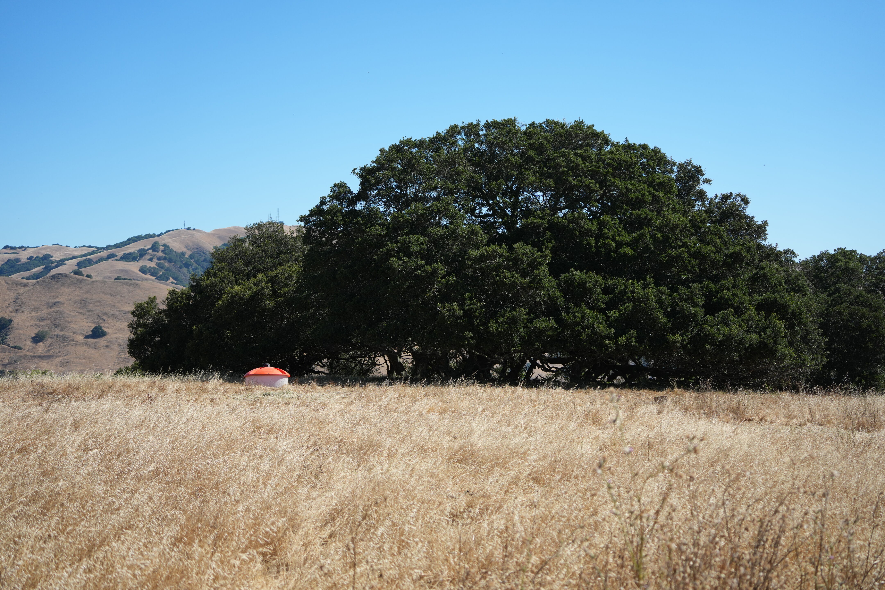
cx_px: 442
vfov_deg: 27.0
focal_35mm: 50
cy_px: 295
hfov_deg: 39.6
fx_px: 1229
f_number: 4.5
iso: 400
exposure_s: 1/2000
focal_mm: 50
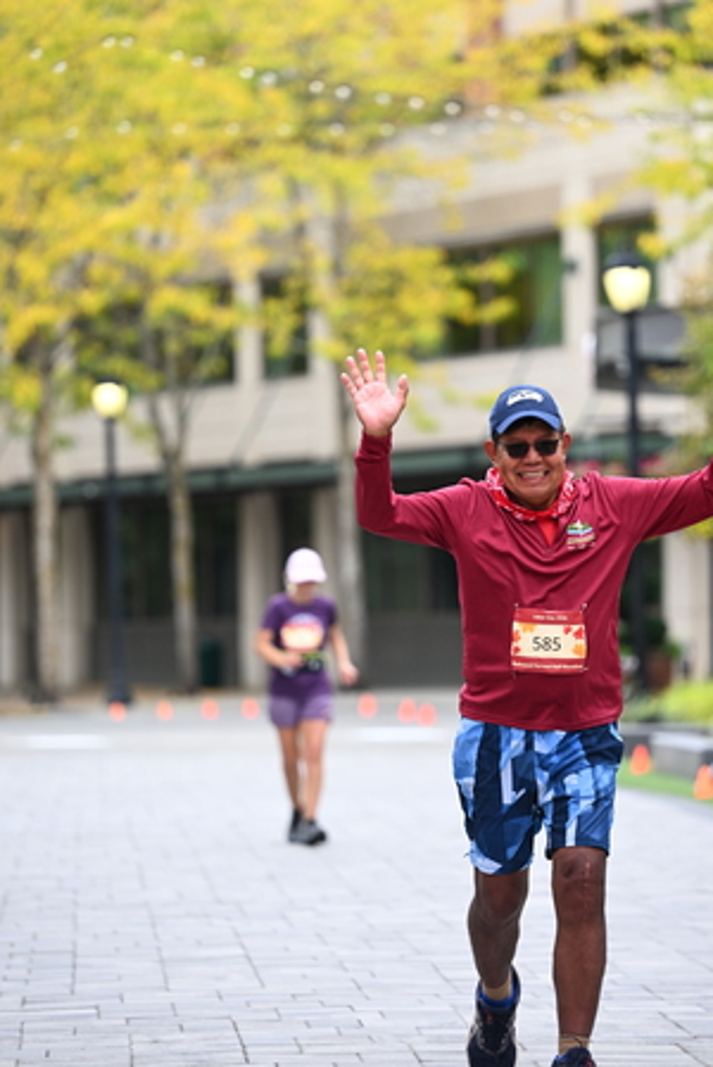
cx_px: 415
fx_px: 5813
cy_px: 518
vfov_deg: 10.5
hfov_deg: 7.0
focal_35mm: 196
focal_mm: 160
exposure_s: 1/1000
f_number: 2.8
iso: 400
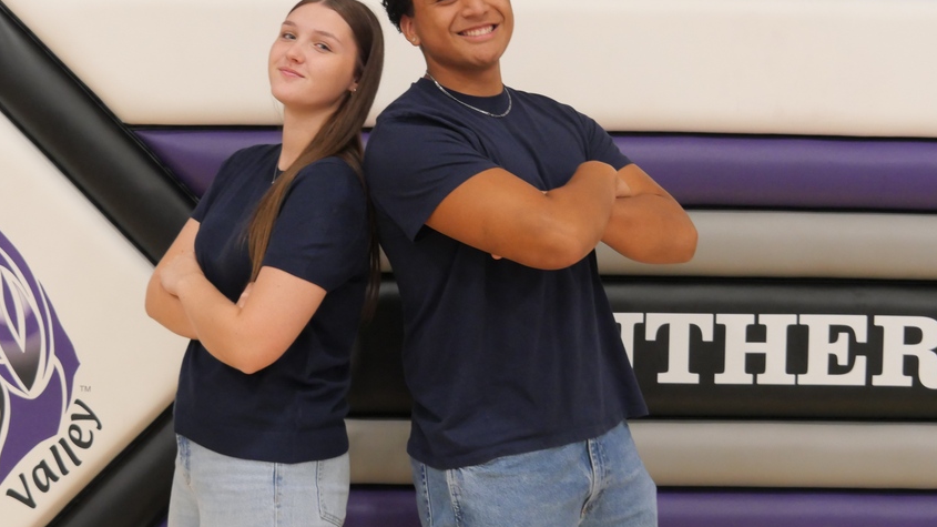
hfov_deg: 31.8
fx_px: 1640
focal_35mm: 66
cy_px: 240
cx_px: 397
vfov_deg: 18.2
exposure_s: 1/60
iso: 2000
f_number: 4.7
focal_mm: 25
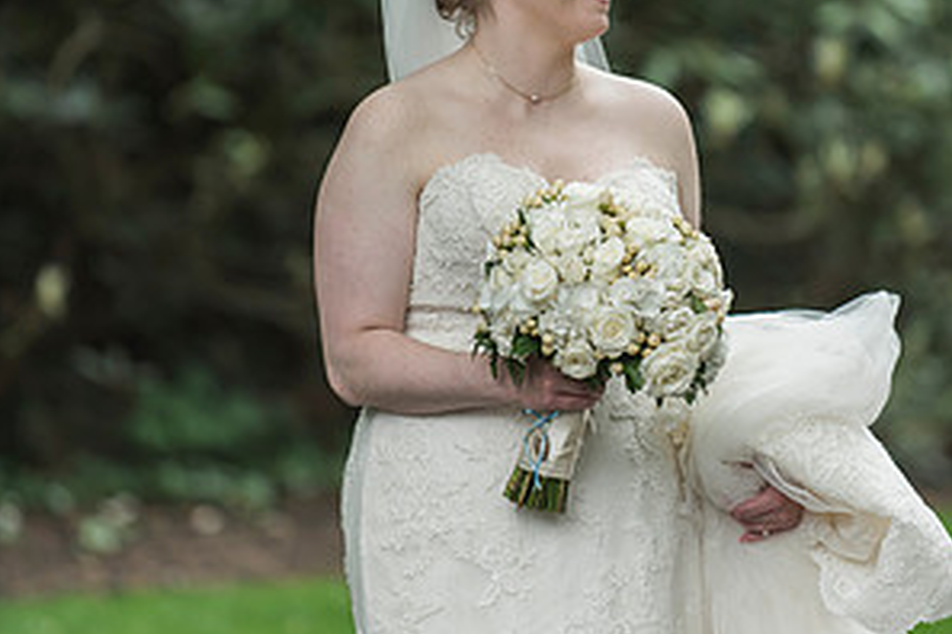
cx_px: 474
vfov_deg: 4.5
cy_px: 131
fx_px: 8012
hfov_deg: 6.8
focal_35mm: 303
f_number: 2.8
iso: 500
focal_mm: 200
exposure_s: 1/500
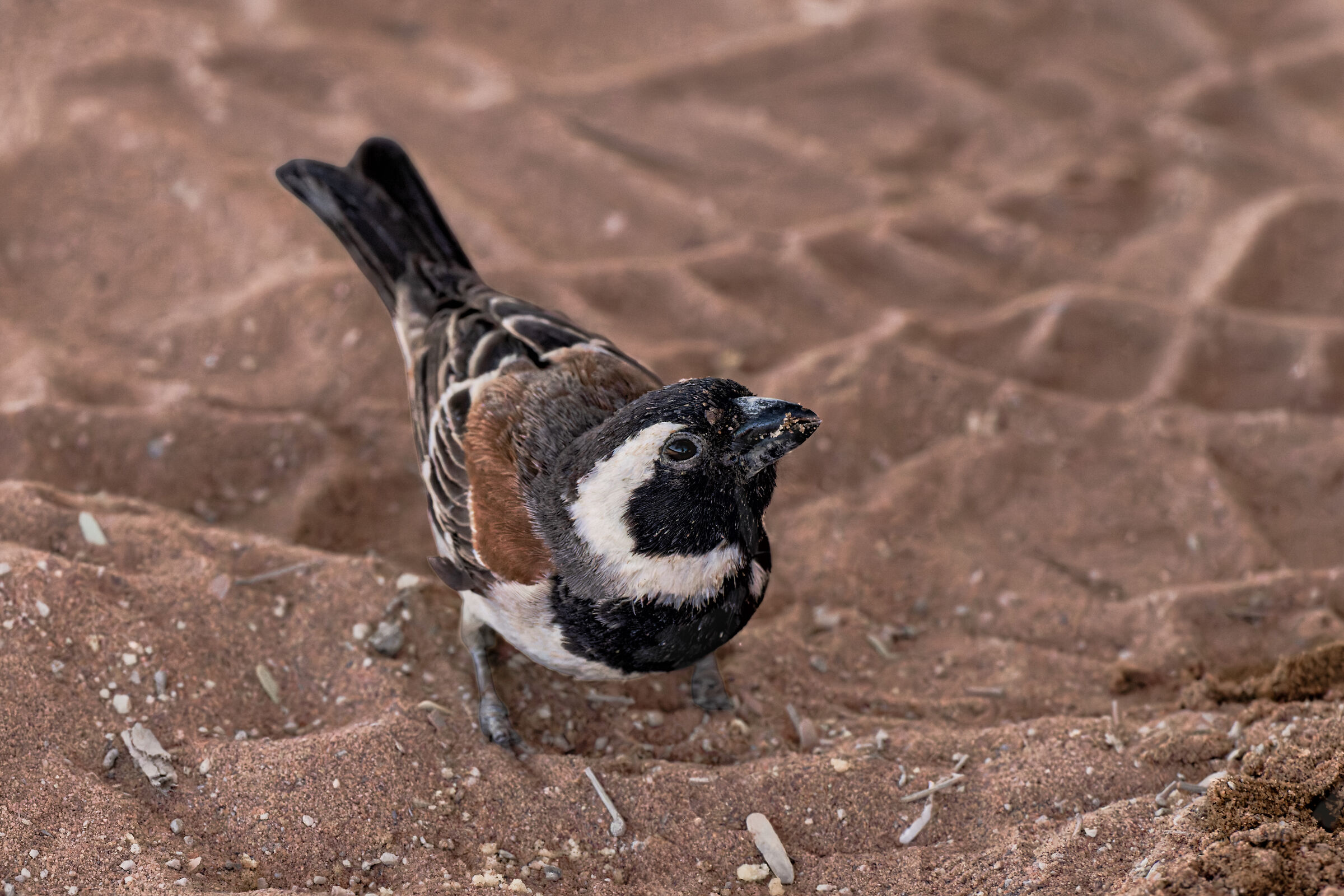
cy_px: 448
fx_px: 7466
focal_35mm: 200
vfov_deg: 6.9
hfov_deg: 10.3
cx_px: 672
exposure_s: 1/2500
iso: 4000
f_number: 9
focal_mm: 200
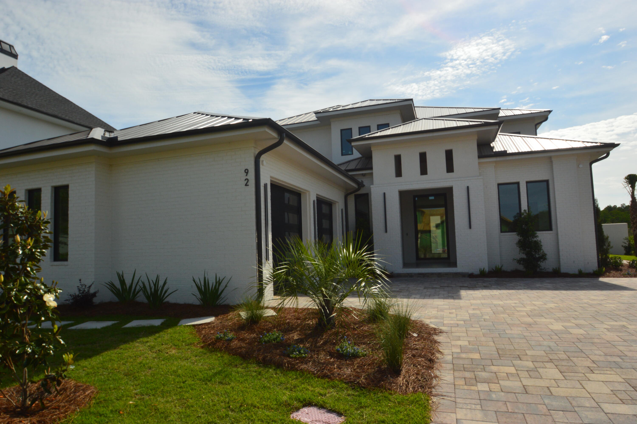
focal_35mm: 21
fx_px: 371
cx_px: 318
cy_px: 212
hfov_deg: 81.3
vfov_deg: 59.4
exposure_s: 1/500
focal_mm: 14
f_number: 11
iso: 320
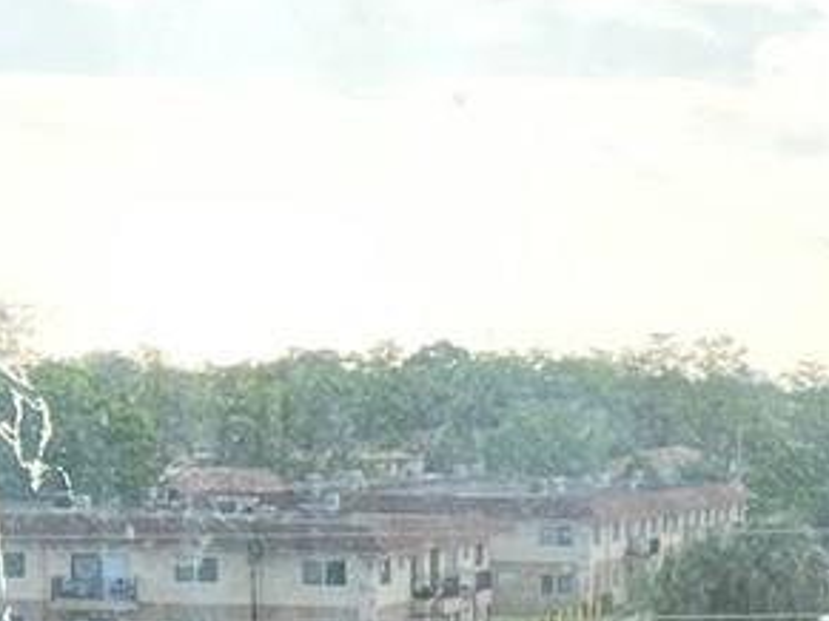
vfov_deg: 10.2
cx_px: 1570
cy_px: 738
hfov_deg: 12.4
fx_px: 3423
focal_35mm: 143
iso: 50
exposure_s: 1/1112
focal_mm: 5.7
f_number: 1.5
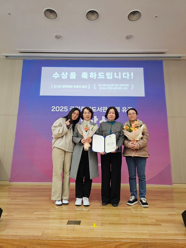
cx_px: 93
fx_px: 165
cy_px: 124
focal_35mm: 23
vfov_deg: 73.9
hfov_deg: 58.9
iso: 400
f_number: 1.7
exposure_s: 1/120
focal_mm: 6.3
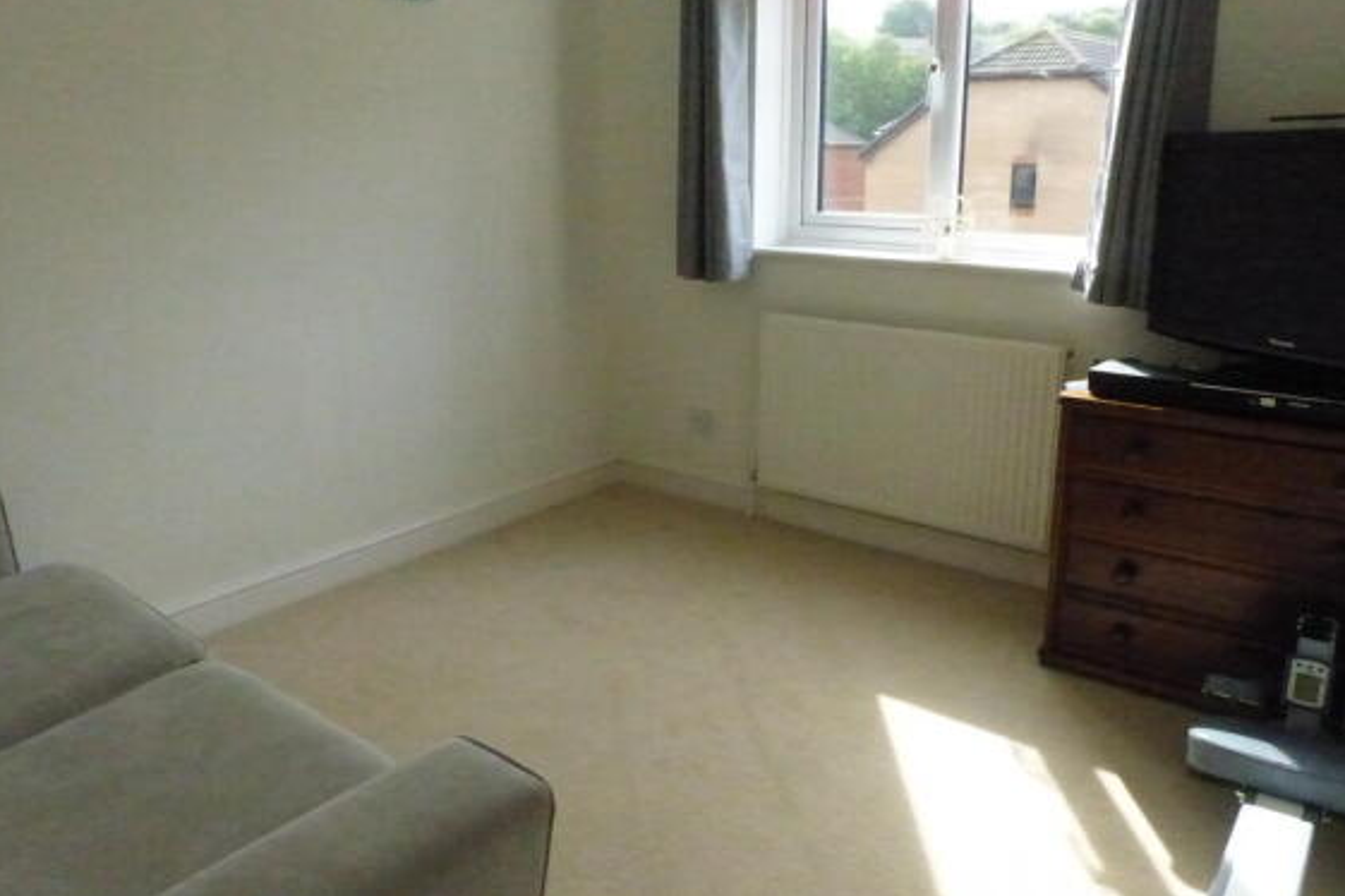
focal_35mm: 27
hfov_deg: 67.4
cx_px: 672
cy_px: 377
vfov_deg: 47.8
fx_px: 1009
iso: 3200
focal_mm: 4.5
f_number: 5
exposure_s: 1/1300
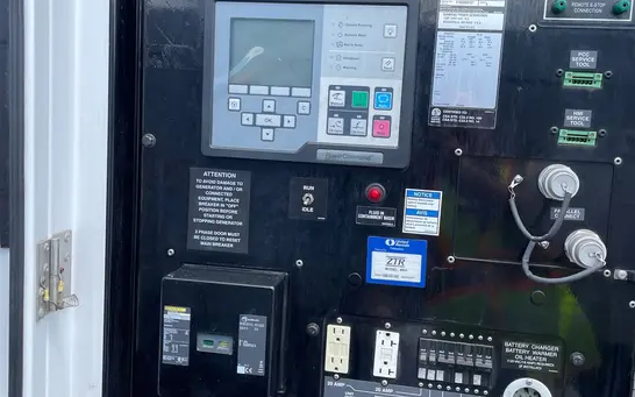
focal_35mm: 37
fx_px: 640
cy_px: 186
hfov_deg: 52.8
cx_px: 319
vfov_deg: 34.4
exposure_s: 1/842
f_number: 1.6
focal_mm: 4.2
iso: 32
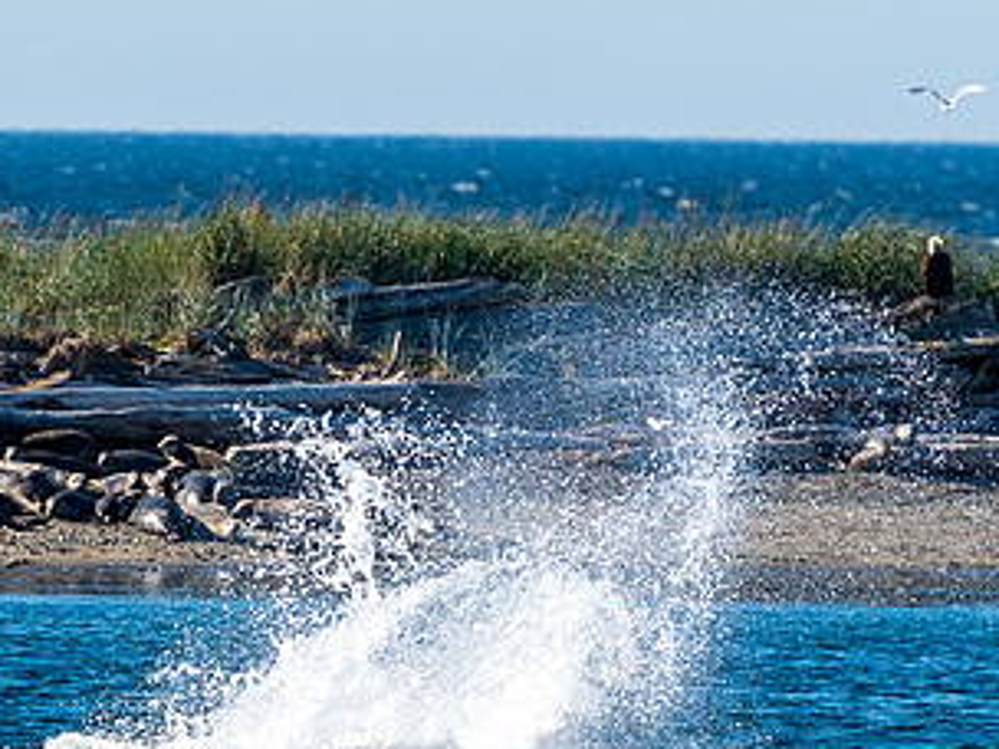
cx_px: 365
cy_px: 504
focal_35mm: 1239
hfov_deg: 1.6
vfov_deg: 1.2
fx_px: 35757
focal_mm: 200
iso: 160
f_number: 2.8
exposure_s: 1/4000
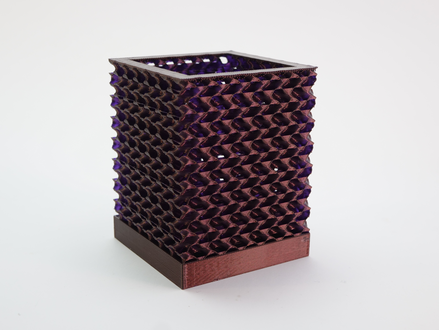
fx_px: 634
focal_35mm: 50
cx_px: 220
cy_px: 165
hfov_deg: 38.2
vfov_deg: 29.1
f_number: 6.3
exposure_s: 1/60
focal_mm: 25
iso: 400
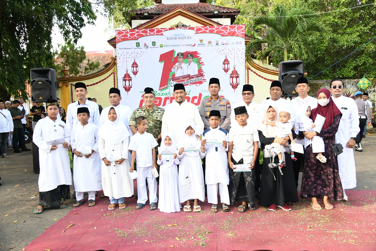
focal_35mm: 30
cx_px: 188
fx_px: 313
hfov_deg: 61.9
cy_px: 126
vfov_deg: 43.6
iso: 200
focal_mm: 30
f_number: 5
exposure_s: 1/100
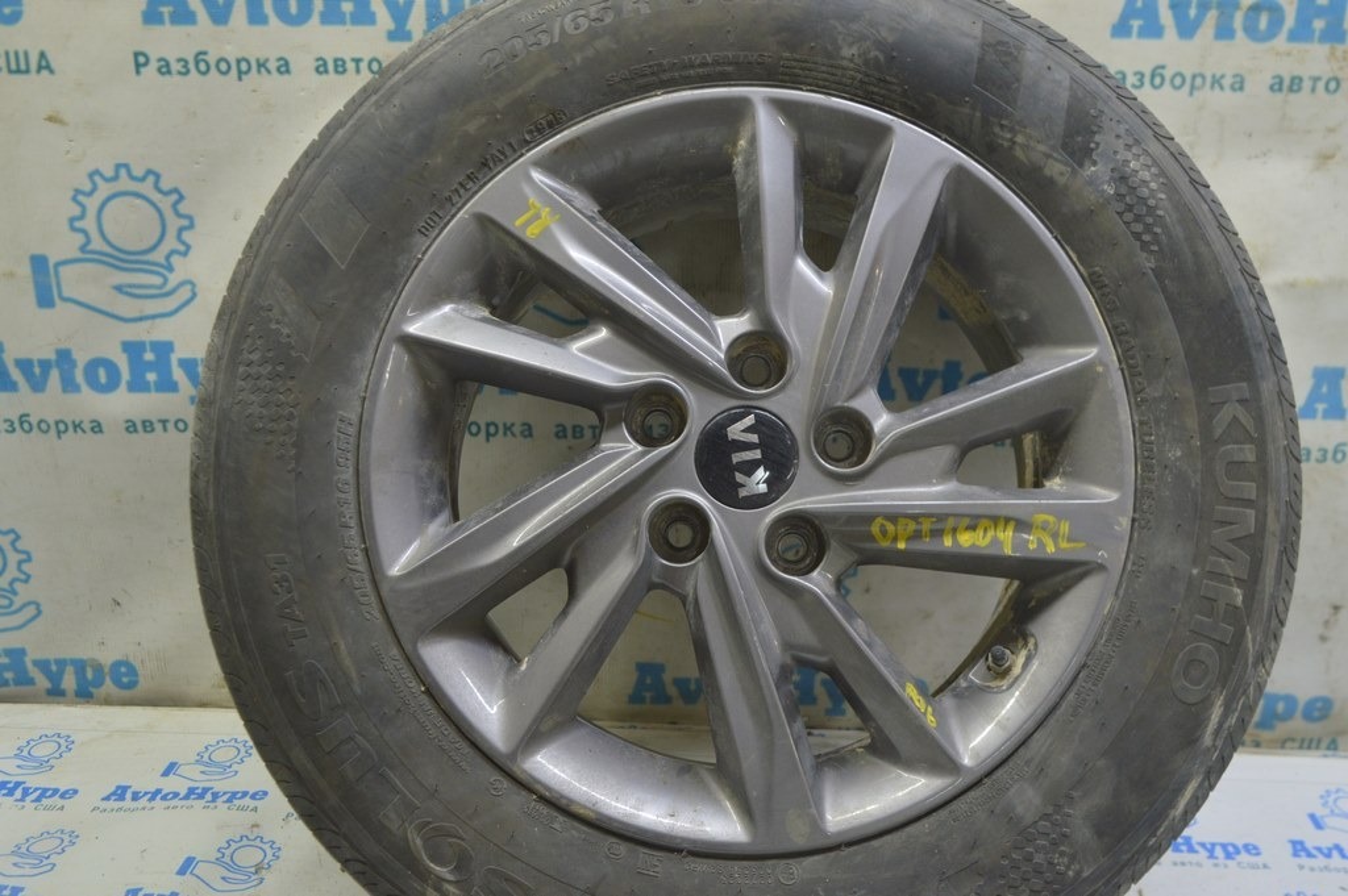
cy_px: 448
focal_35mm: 33
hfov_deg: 57.3
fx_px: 1235
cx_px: 674
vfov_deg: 39.9
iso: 400
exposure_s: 1/20
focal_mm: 22
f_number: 5.6
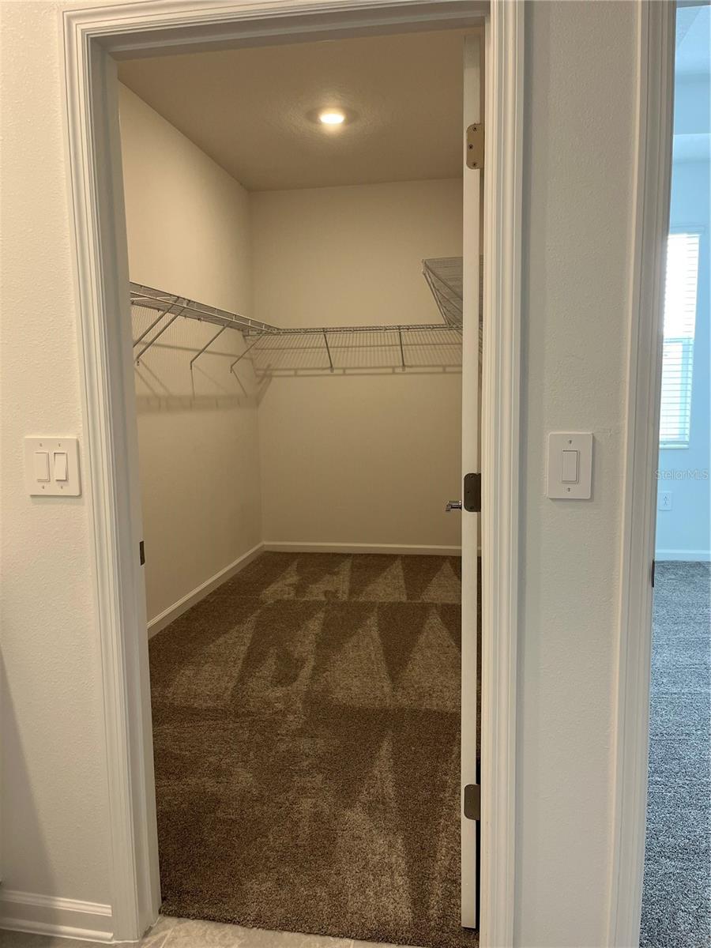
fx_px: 712
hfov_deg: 53.1
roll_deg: +1.1
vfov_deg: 67.3
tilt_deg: -8.0
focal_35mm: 26
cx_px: 356
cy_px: 474
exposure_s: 1/120
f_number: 1.6
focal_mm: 5.1
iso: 125
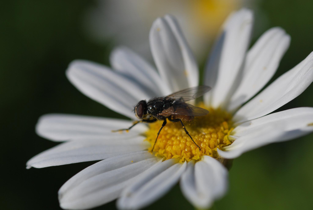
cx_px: 156
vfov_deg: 8.7
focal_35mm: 158
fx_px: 1371
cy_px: 105
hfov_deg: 13.0
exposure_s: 1/1000
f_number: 8
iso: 100
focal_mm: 105
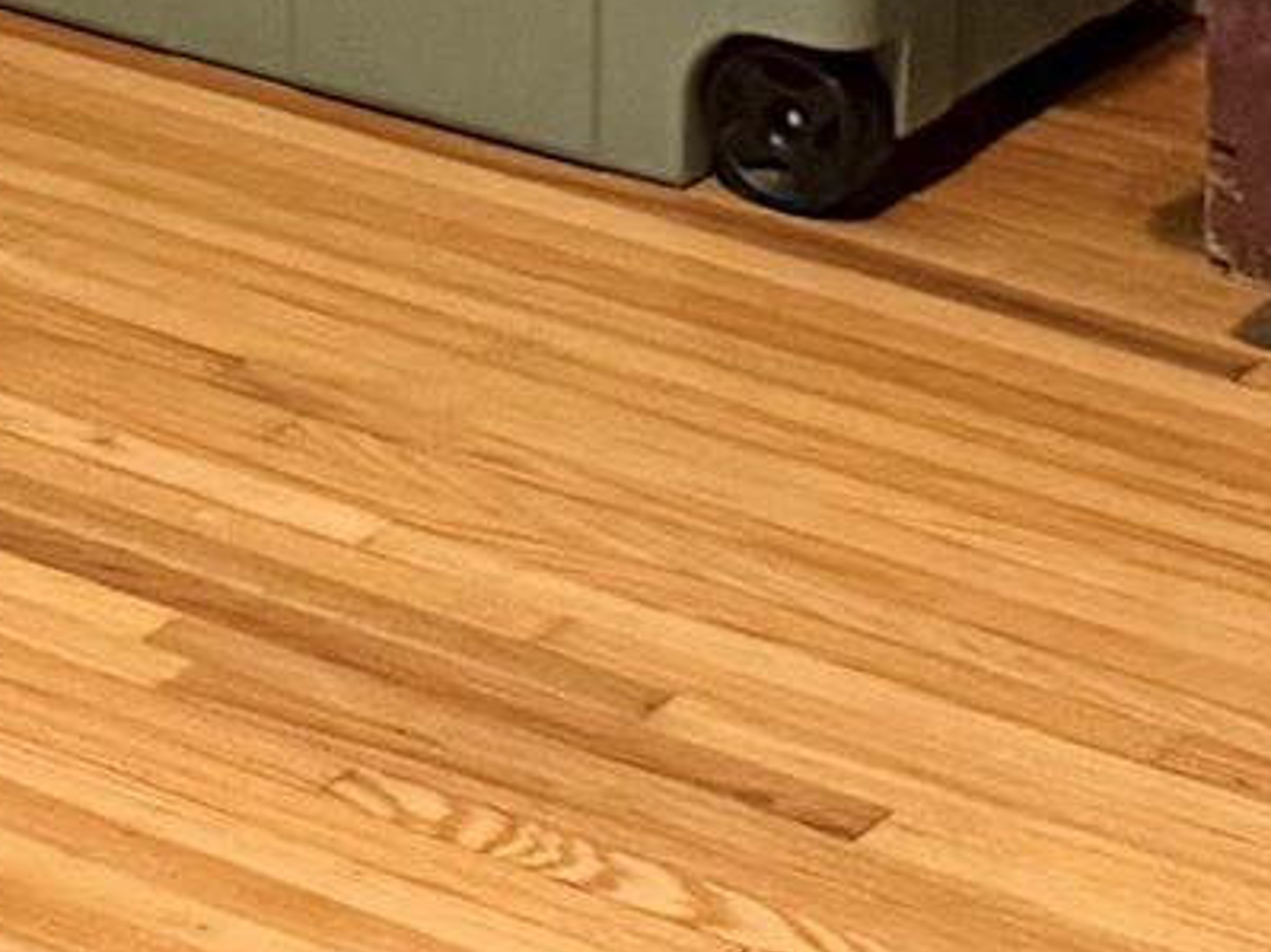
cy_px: -1619
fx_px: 6791
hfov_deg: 10.5
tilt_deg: -6.3
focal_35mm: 185
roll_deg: -0.2
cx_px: -405
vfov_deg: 7.3
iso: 320
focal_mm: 6.76
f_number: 1.78
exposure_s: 1/120
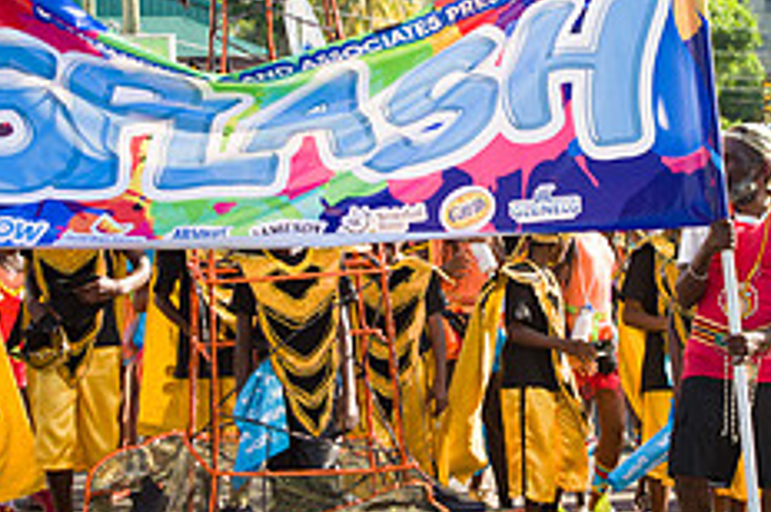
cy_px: 236
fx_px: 3743
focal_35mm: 175
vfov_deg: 7.8
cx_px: 445
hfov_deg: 11.8
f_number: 5.6
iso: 100
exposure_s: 1/200
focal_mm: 70
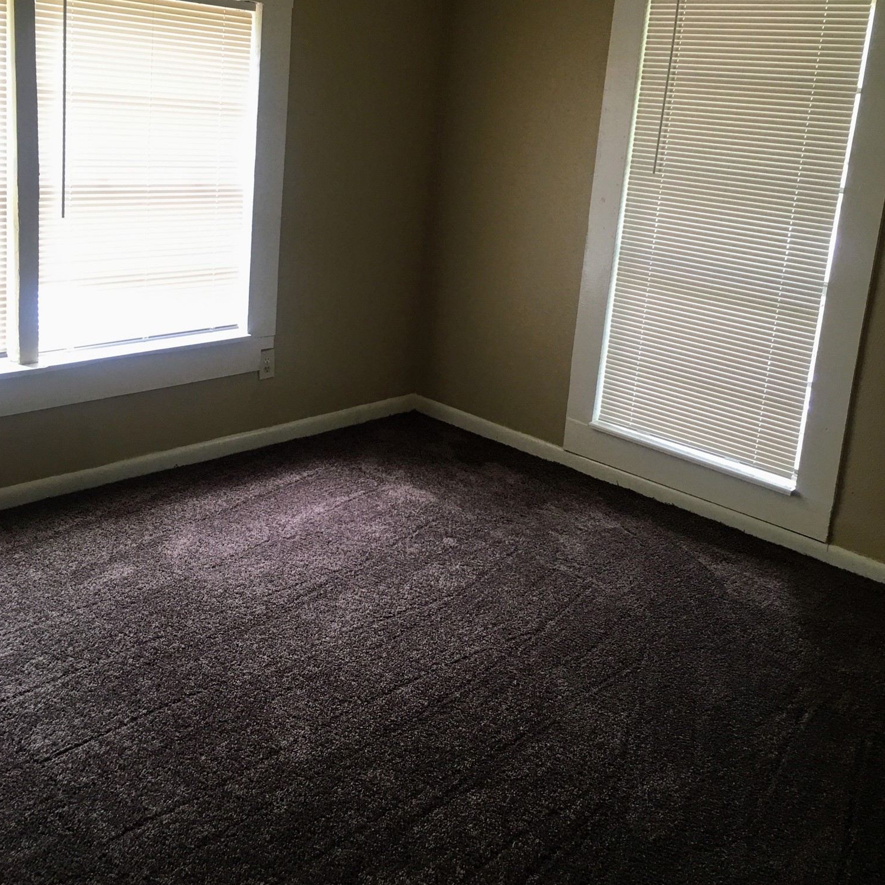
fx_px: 1012
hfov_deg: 47.2
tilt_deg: -11.1
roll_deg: -3.8
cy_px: 307
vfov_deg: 46.6
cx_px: 437
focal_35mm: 35
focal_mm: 4.15
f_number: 2.2
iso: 32
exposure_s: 1/15
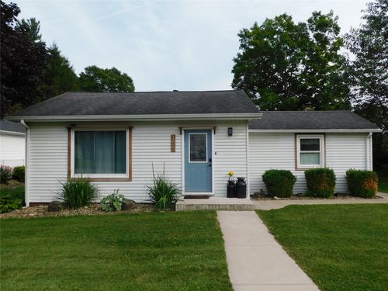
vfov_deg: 54.9
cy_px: 146
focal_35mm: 25
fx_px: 280
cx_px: 194
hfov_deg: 69.4
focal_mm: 4.5
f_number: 3.1
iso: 125
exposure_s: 1/800
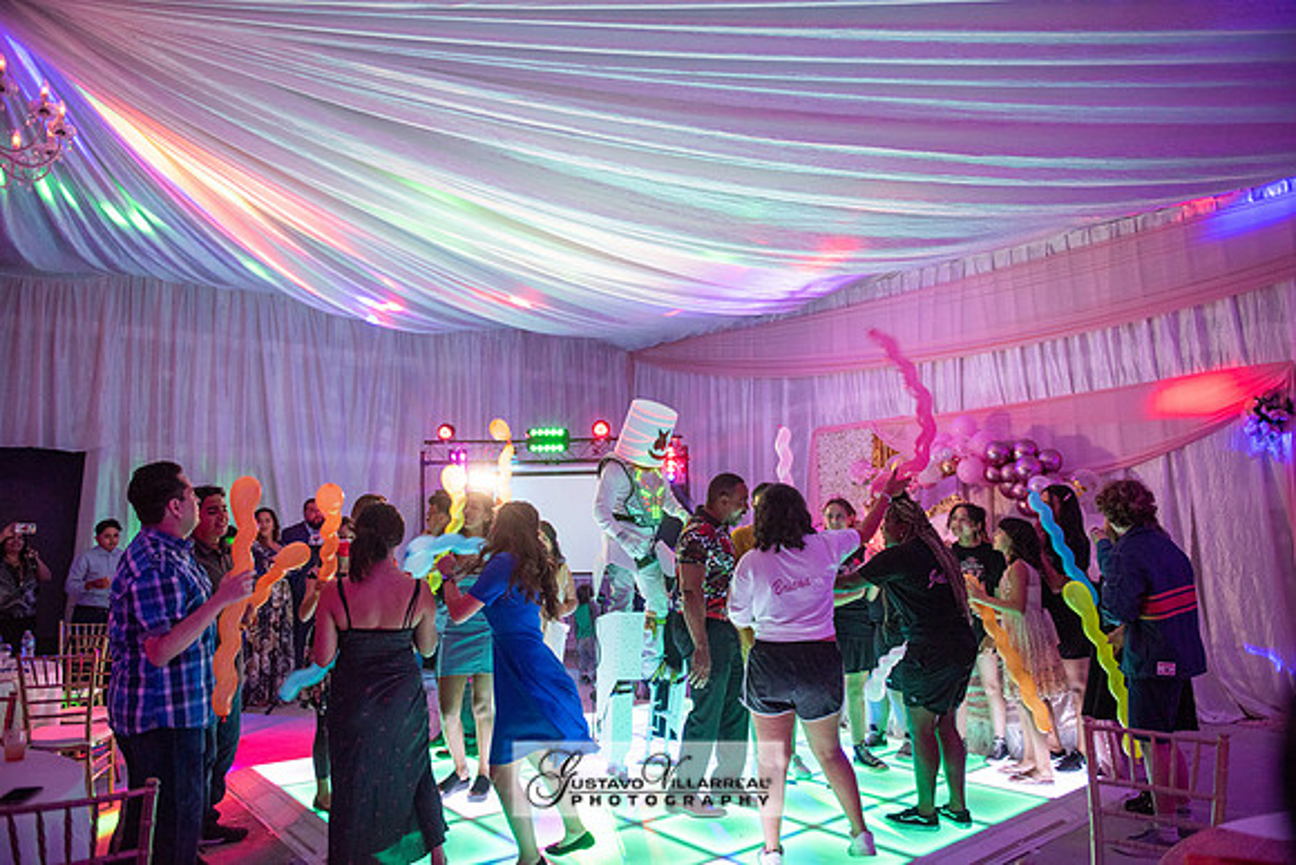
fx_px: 864
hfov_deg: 73.7
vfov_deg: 53.2
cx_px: 648
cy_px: 432
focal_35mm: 24
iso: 1250
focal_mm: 24
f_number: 3.2
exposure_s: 1/125
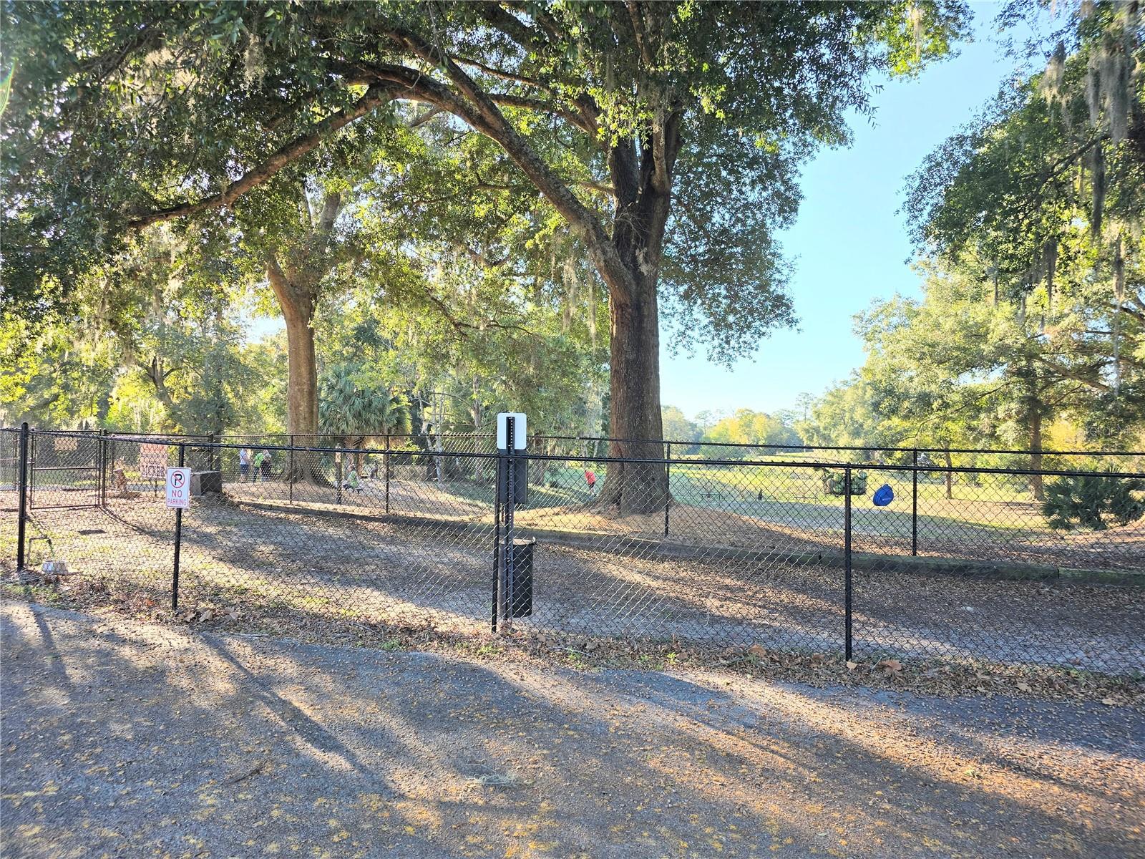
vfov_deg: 58.9
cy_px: 430
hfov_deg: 73.9
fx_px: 761
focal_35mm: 23
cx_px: 572
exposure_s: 1/180
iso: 12
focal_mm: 6.3
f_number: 1.7
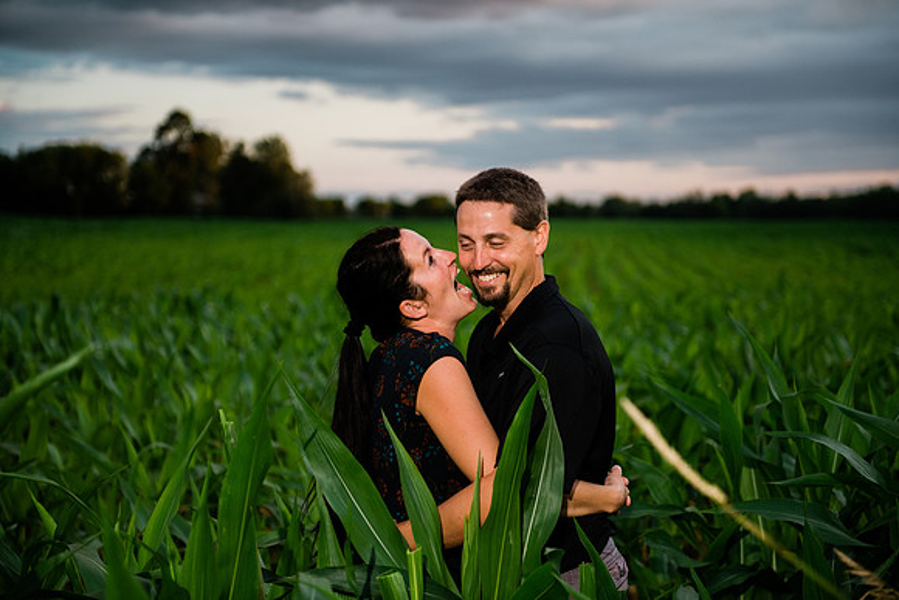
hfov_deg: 28.8
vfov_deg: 19.5
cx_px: 450
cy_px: 300
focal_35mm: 70
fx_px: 1748
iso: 400
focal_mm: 70
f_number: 2.8
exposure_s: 1/640
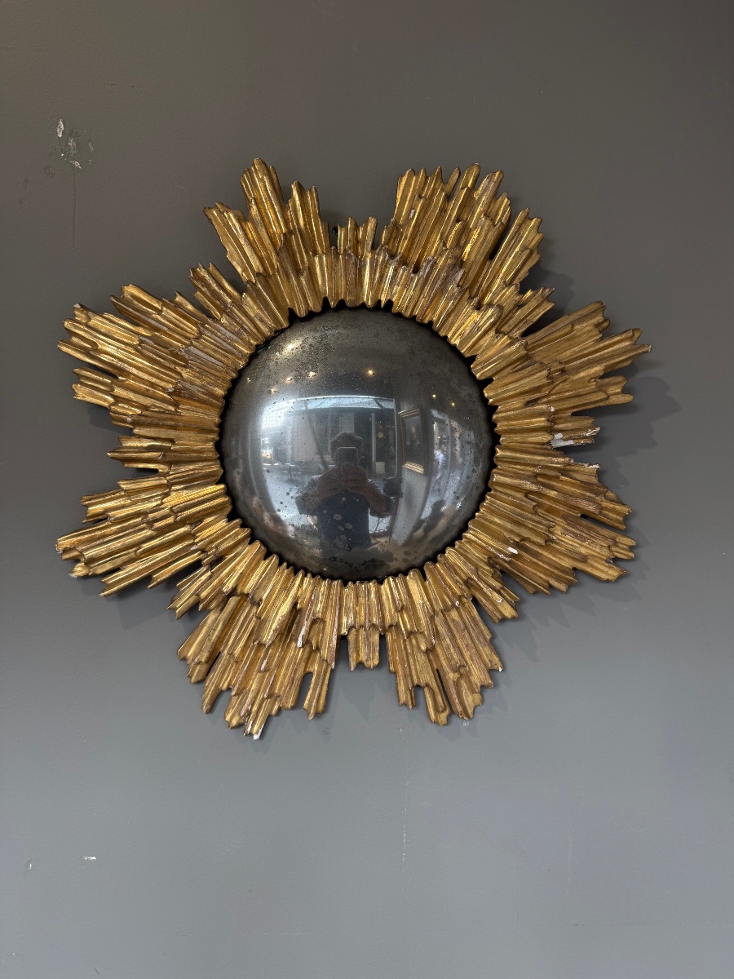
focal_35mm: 24
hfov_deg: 56.8
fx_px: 679
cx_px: 367
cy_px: 490
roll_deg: -0.4
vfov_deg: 71.6
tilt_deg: +2.2
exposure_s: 1/100
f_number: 1.78
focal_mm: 6.76
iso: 64
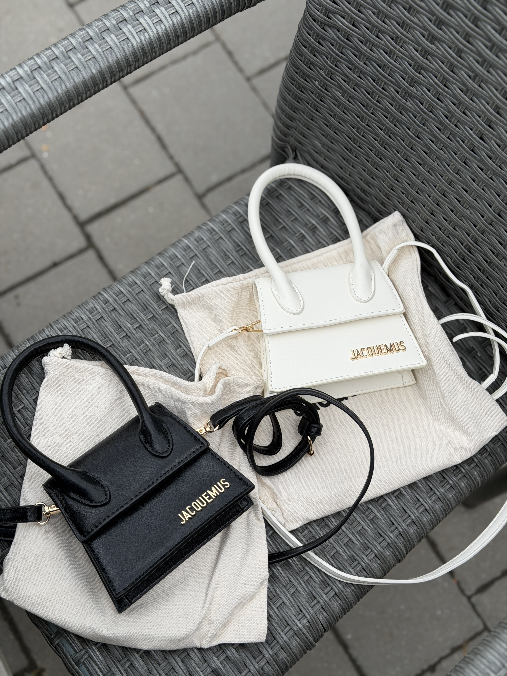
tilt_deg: -72.1
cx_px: 254
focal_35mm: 48
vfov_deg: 39.7
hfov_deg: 30.3
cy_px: 338
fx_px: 937
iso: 64
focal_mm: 6.76
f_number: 1.78
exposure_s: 1/596
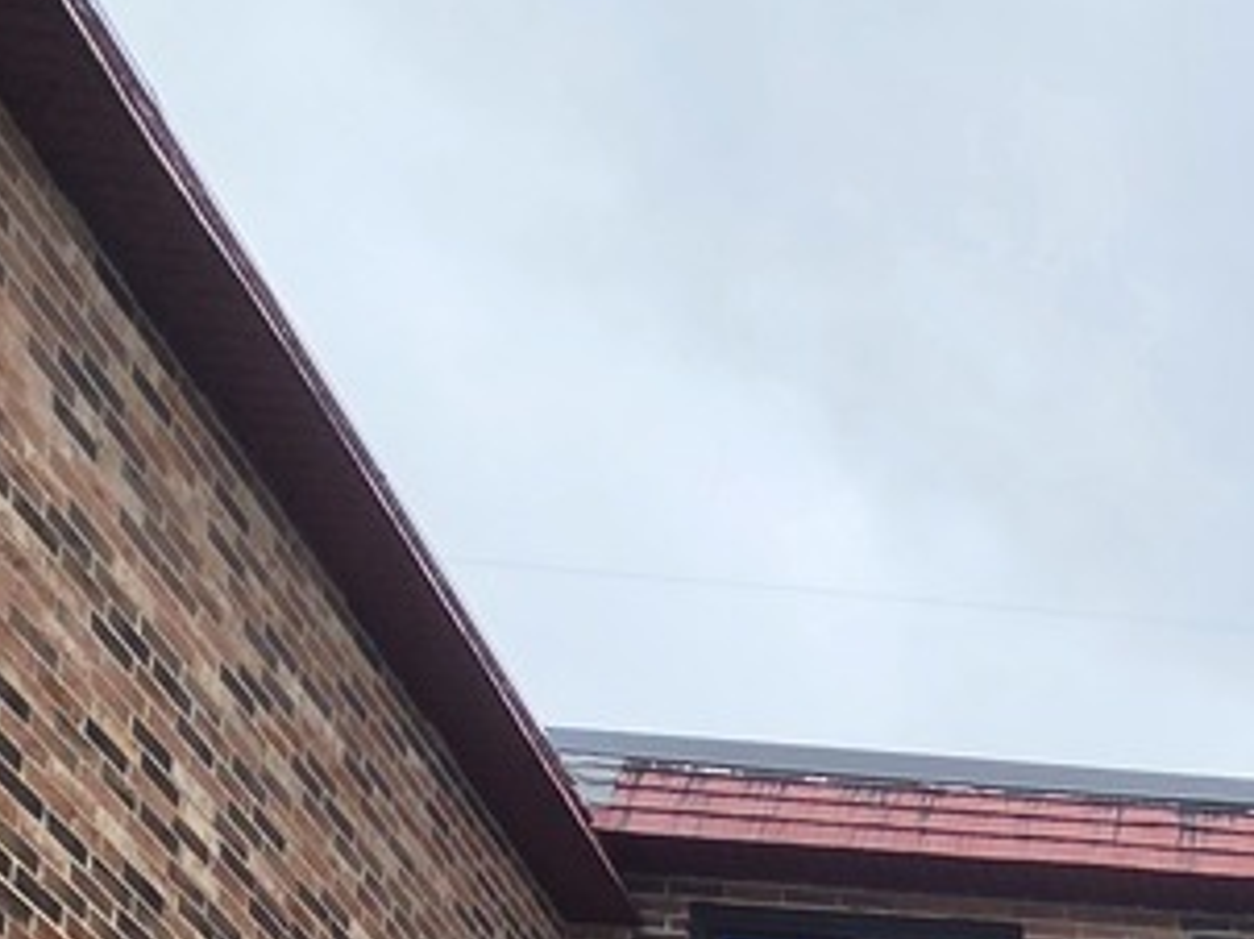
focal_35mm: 62
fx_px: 2244
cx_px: 1927
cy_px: 1886
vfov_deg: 17.2
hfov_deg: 24.0
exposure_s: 1/1925
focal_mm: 2.2
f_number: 2.2
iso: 100
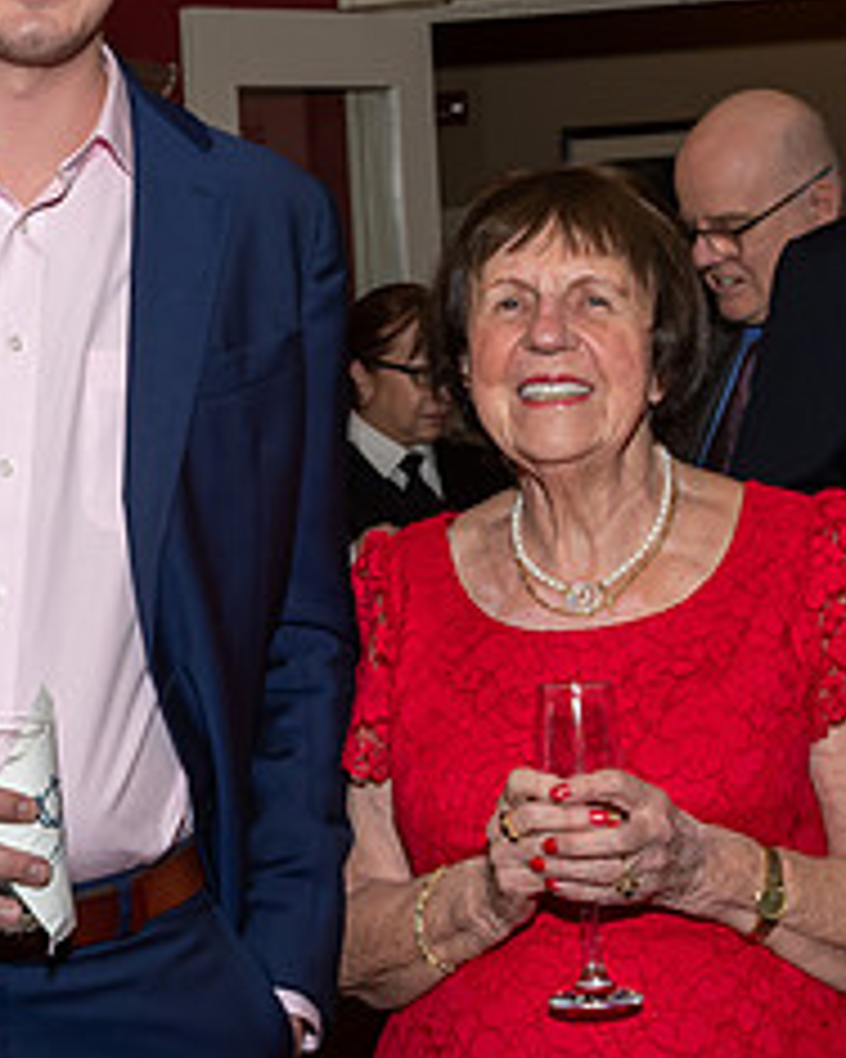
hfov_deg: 16.3
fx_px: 2942
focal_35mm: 94
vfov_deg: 20.4
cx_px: 296
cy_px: 470
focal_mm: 22
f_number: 6.3
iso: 400
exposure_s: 1/250
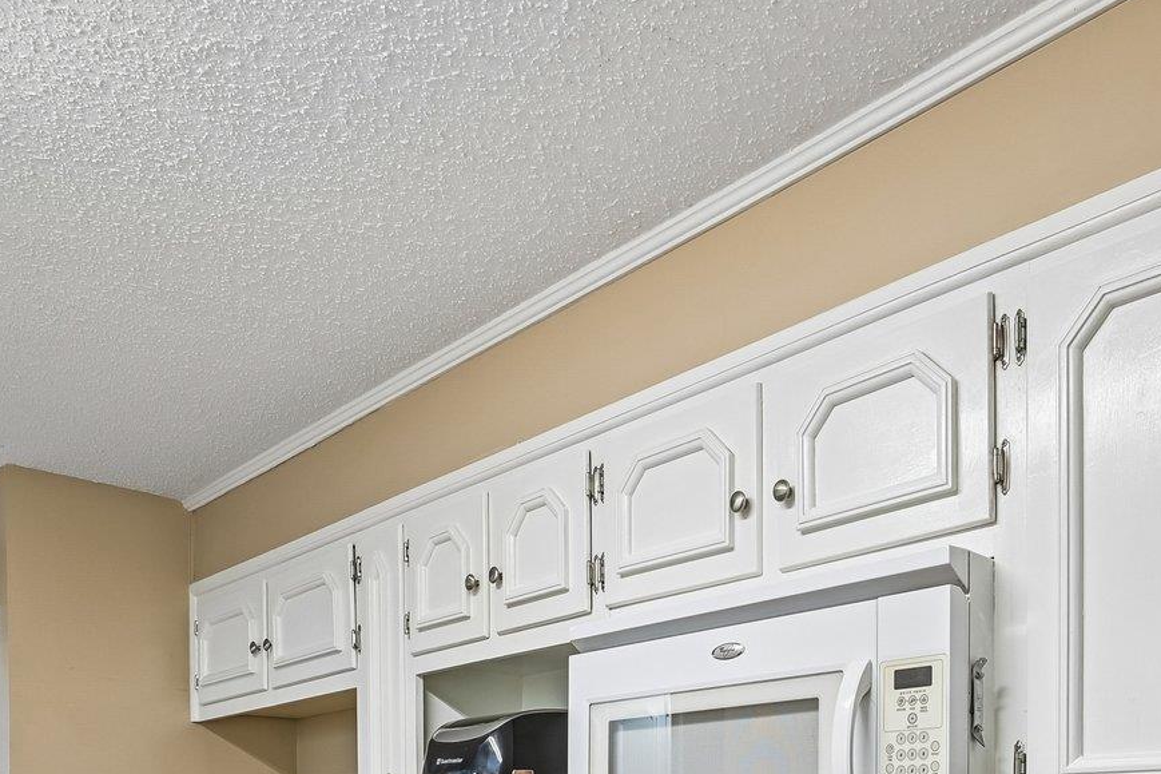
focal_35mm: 33
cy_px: 843
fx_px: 1064
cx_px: 760
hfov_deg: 56.2
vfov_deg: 34.7
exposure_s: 1/13
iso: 400
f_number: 8
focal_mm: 14
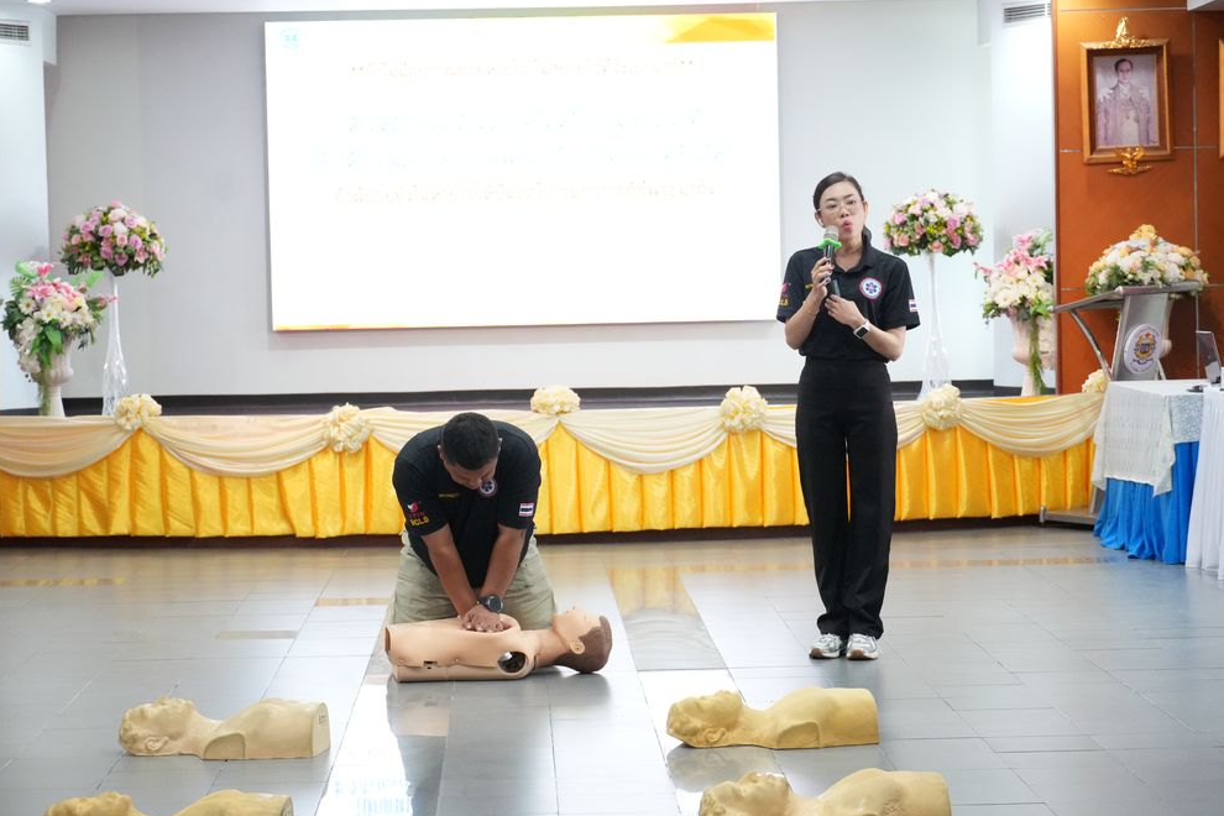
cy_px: 409
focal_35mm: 100
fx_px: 3400
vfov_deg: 13.7
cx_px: 611
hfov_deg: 20.4
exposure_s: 1/125
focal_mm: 66
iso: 5000
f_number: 5.6
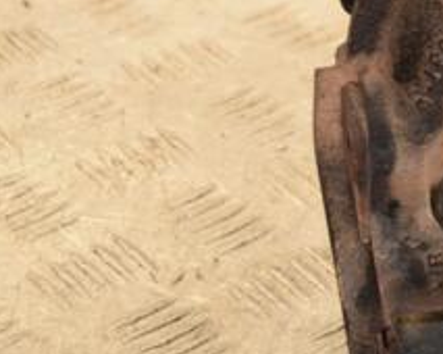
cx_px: 616
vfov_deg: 6.3
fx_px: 3222
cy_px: 48
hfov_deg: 7.7
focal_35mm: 246
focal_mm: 62
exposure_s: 1/160
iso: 800
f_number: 5.3
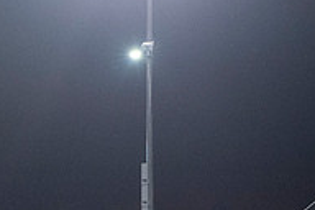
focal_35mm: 211
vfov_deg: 6.5
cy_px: 257
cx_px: -149
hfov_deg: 9.5
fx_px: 1846
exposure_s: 1/200
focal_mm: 70
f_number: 5.6
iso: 5000
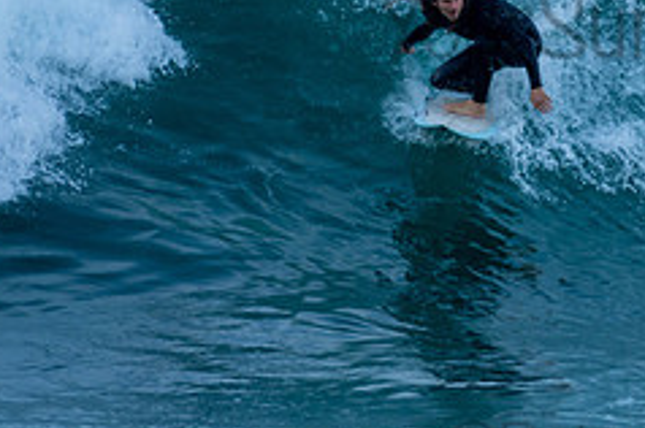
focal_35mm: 1832
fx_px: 32778
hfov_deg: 1.1
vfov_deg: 0.7
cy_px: -4
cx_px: 659
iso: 320
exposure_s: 1/250
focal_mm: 500
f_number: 5.6
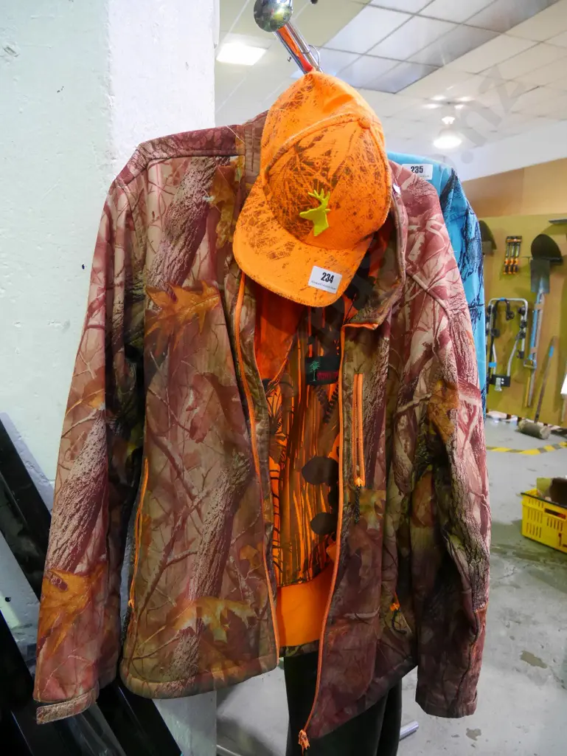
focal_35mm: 24
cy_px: 378
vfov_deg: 71.6
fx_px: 524
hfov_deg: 56.9
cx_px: 284
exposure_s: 1/60
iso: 3200
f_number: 4
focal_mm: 12
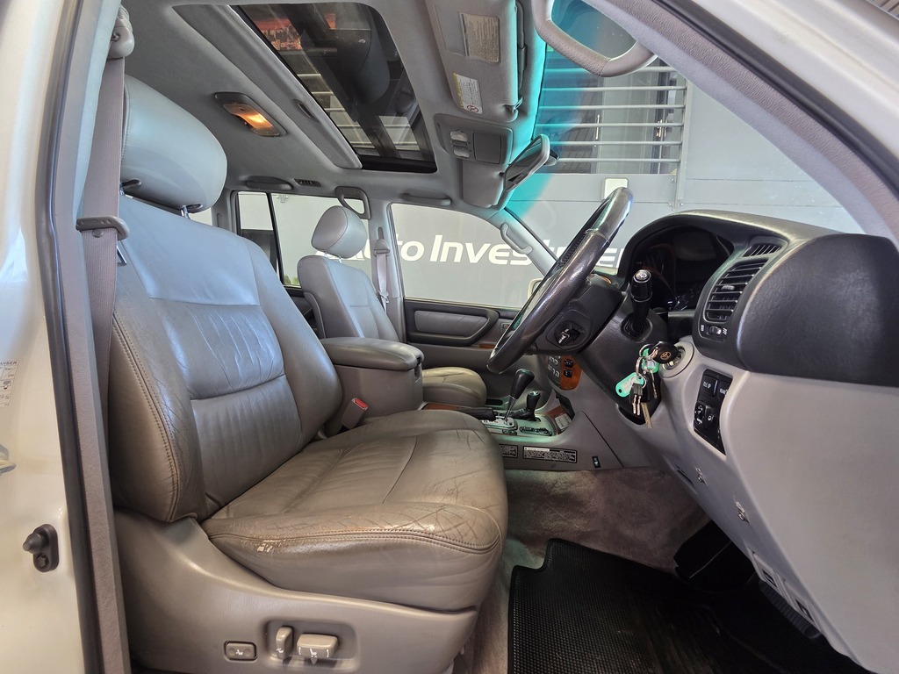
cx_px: 450
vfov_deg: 89.9
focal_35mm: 13
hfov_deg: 106.2
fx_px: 338
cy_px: 337
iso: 160
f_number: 2.2
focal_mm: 2.2
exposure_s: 1/50
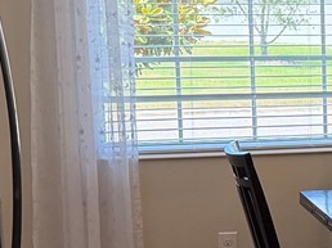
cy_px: 176
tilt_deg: -9.1
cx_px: 586
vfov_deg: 9.9
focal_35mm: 149
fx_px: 1428
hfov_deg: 12.2
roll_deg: +0.3
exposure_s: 1/207
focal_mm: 6.76
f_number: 1.78
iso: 125
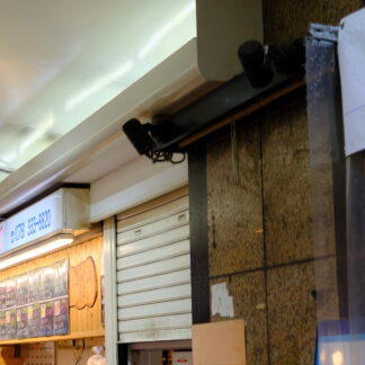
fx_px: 1121
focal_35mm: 94
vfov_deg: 18.5
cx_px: -36
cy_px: 193
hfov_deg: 17.8
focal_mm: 23
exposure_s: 1/34
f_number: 2.8
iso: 160
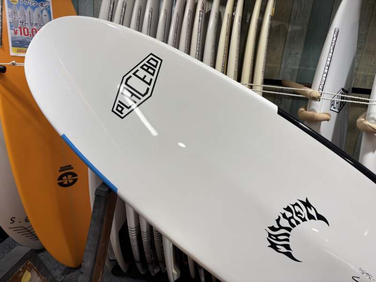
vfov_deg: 53.1
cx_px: 188
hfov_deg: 67.3
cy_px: 141
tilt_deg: -18.0
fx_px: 282
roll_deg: -4.3
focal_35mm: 26
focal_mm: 5.96
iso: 32
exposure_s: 1/121
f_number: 1.6
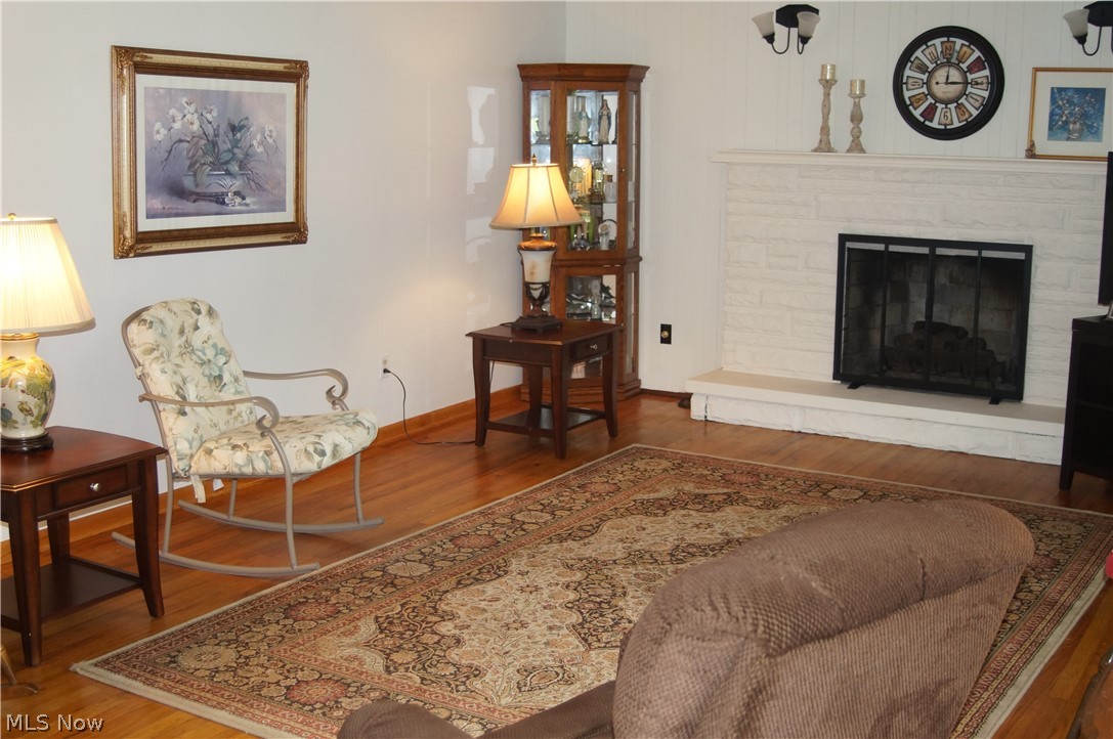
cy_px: 370
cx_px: 556
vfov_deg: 31.8
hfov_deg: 46.4
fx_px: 1297
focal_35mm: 42
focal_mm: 28
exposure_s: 1/60
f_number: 4
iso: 640
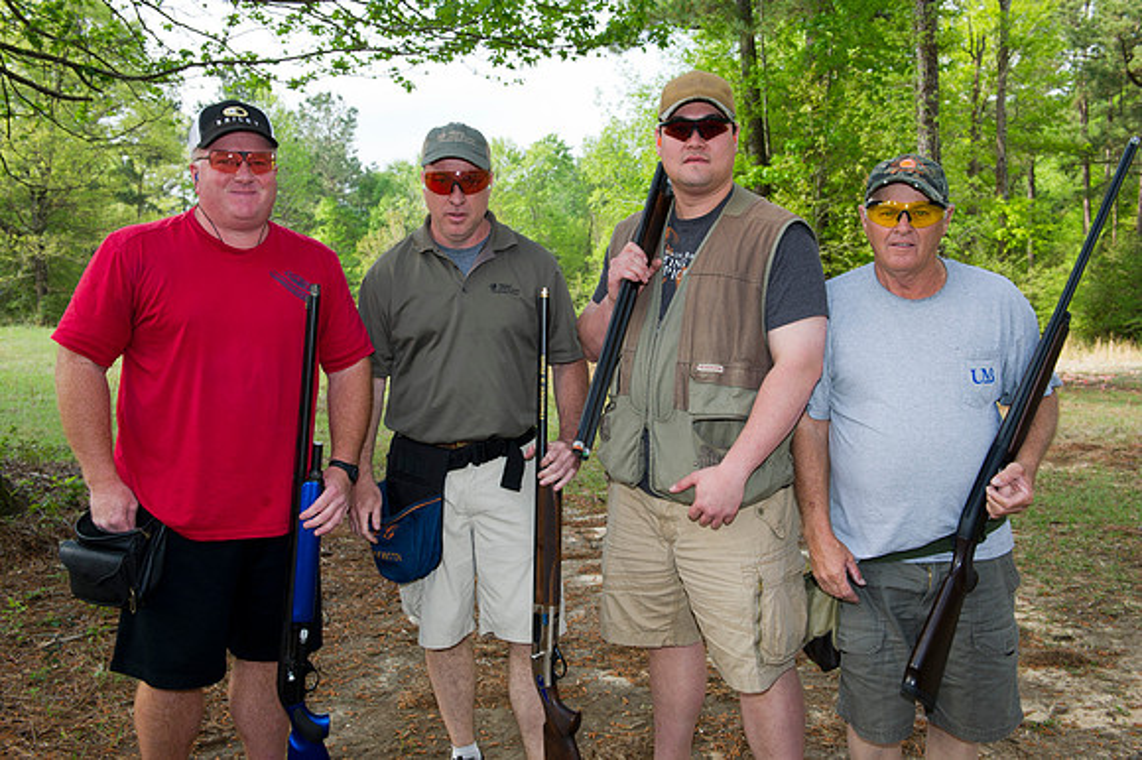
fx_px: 1110
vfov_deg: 37.8
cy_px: 380
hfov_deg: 54.5
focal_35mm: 35
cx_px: 571
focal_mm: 35
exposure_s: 1/200
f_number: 8
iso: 400
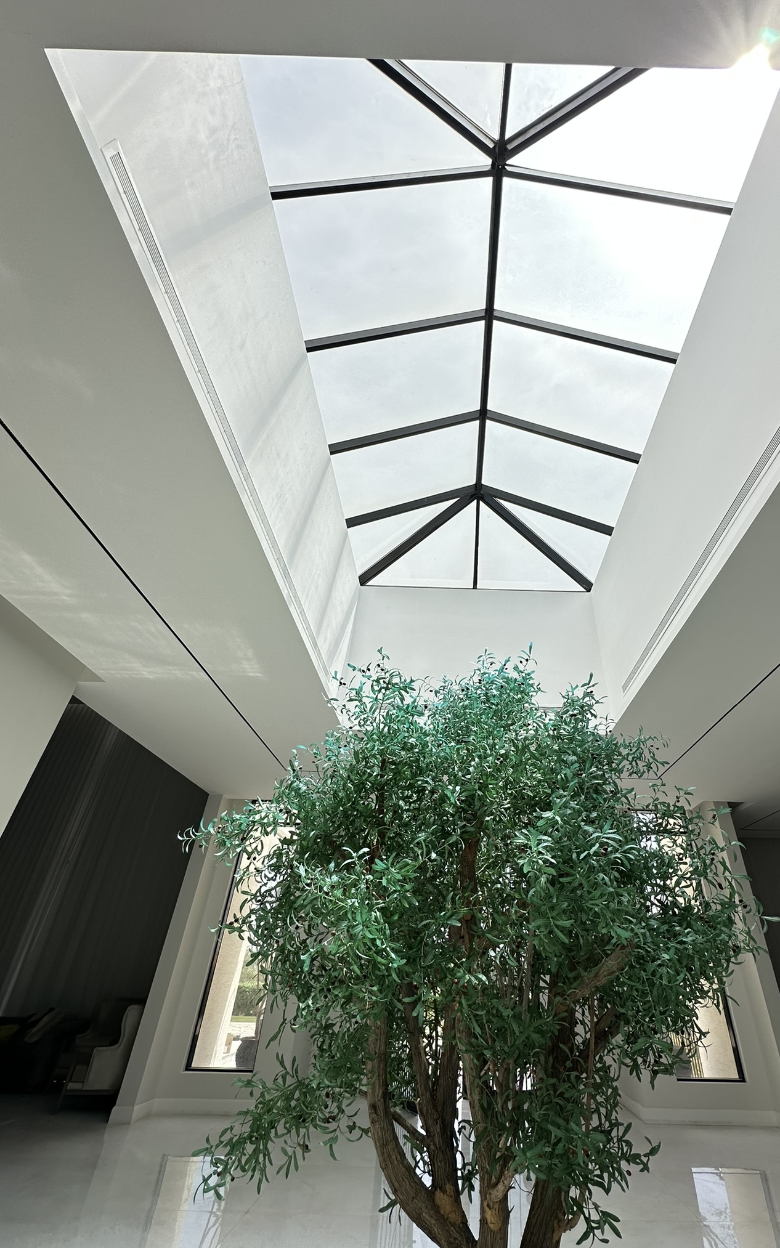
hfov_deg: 74.1
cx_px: 460
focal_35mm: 15
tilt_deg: +35.0
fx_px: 510
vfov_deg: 101.5
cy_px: 622
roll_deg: -3.7
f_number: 2.2
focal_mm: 2.22
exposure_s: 1/807
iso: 40
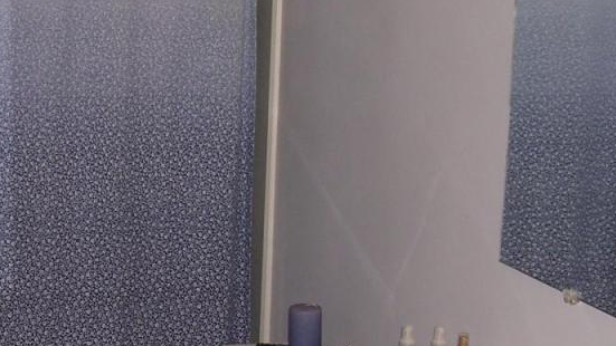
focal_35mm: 77
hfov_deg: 26.9
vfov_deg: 15.7
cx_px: 112
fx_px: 1258
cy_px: 172
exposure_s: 1/60.1
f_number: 2.8
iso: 131
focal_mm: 5.8
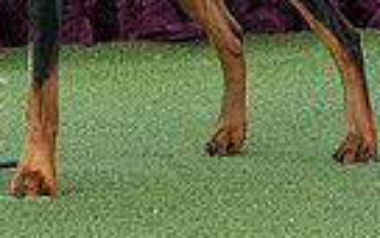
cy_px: -355
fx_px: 7032
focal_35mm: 679
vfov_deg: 1.9
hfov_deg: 3.1
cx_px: 84
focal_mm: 130
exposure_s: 1/1000
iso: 1600
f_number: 6.3
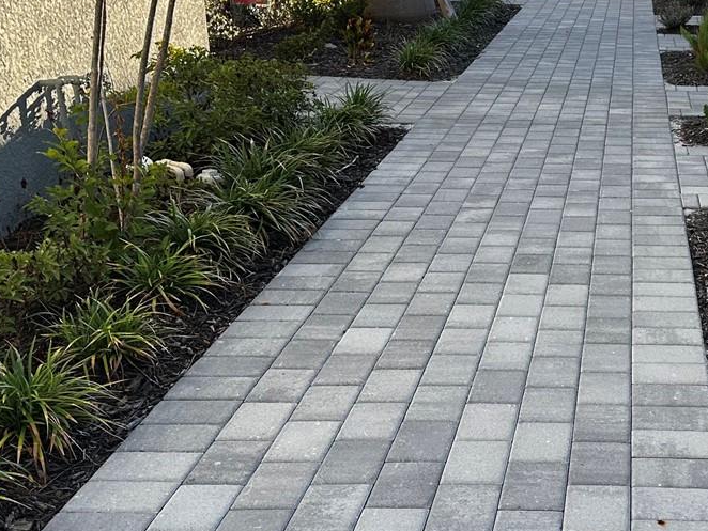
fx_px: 1187
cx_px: 604
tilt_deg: -15.5
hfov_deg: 32.0
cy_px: 222
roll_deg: -1.2
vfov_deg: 25.2
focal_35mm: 58
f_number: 1.78
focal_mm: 6.86
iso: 80
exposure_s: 1/729
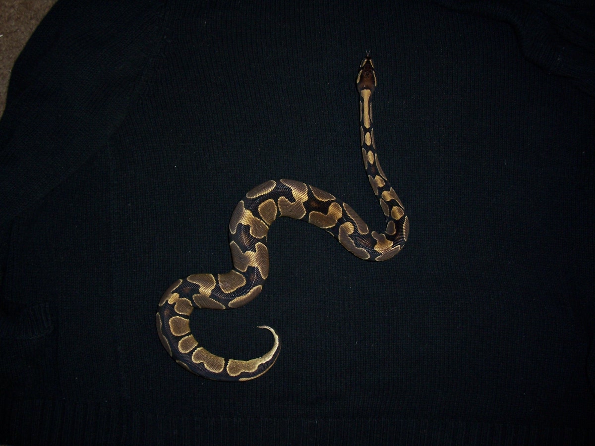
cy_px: 223
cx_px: 298
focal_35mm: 34
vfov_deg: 41.8
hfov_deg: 54.0
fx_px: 584
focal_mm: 5.6
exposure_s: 1/60
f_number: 2.7
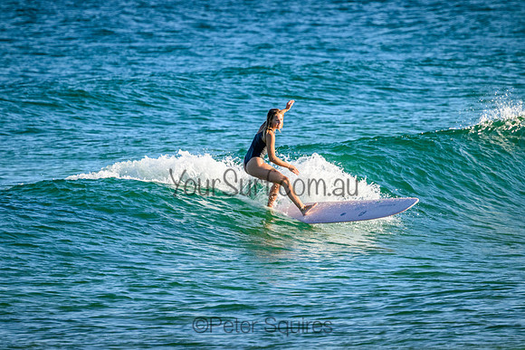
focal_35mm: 800
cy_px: 175
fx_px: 11669
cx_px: 262
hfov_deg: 2.6
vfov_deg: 1.7
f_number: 11
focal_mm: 800
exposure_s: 1/2000
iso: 2800
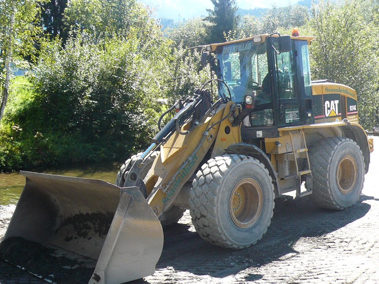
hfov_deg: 44.8
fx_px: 460
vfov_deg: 34.3
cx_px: 190
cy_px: 142
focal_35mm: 42
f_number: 2.8
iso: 100
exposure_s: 1/320
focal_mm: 4.6
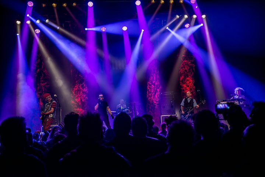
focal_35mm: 50
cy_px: 88
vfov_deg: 27.0
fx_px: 368
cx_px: 132
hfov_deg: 39.6
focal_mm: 50
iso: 1000
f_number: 2.8
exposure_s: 1/100
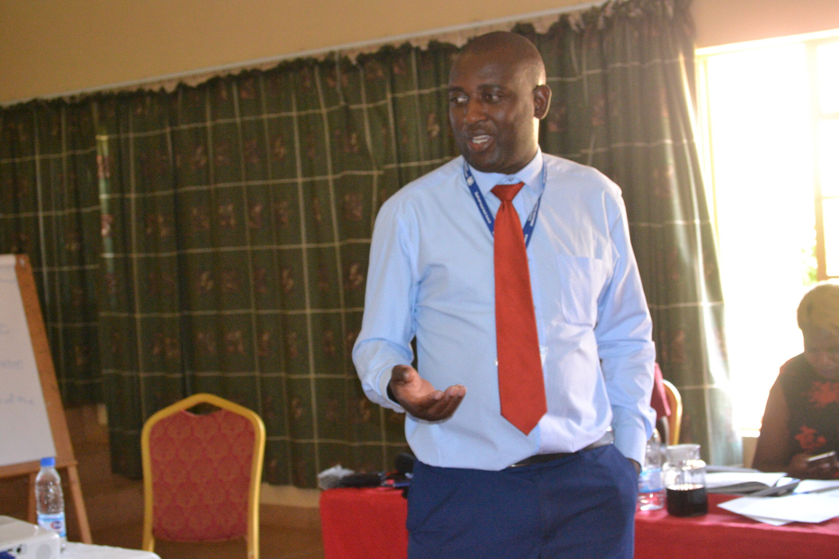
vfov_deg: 20.2
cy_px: 280
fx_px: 1573
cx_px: 420
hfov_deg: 29.9
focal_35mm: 68
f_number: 5.3
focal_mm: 45
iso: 3200
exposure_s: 1/60
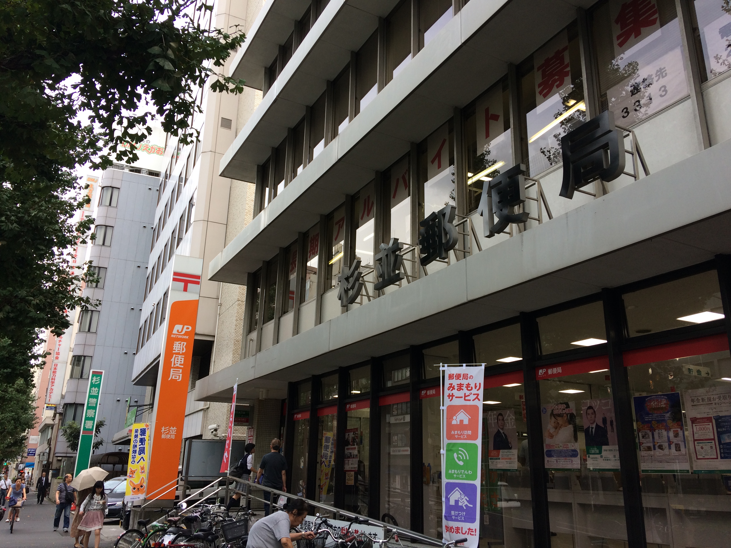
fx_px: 612
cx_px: 366
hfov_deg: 61.7
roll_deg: -1.8
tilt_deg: +15.2
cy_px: 274
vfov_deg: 48.2
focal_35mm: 29
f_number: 2.2
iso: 32
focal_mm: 4.15
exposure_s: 1/152
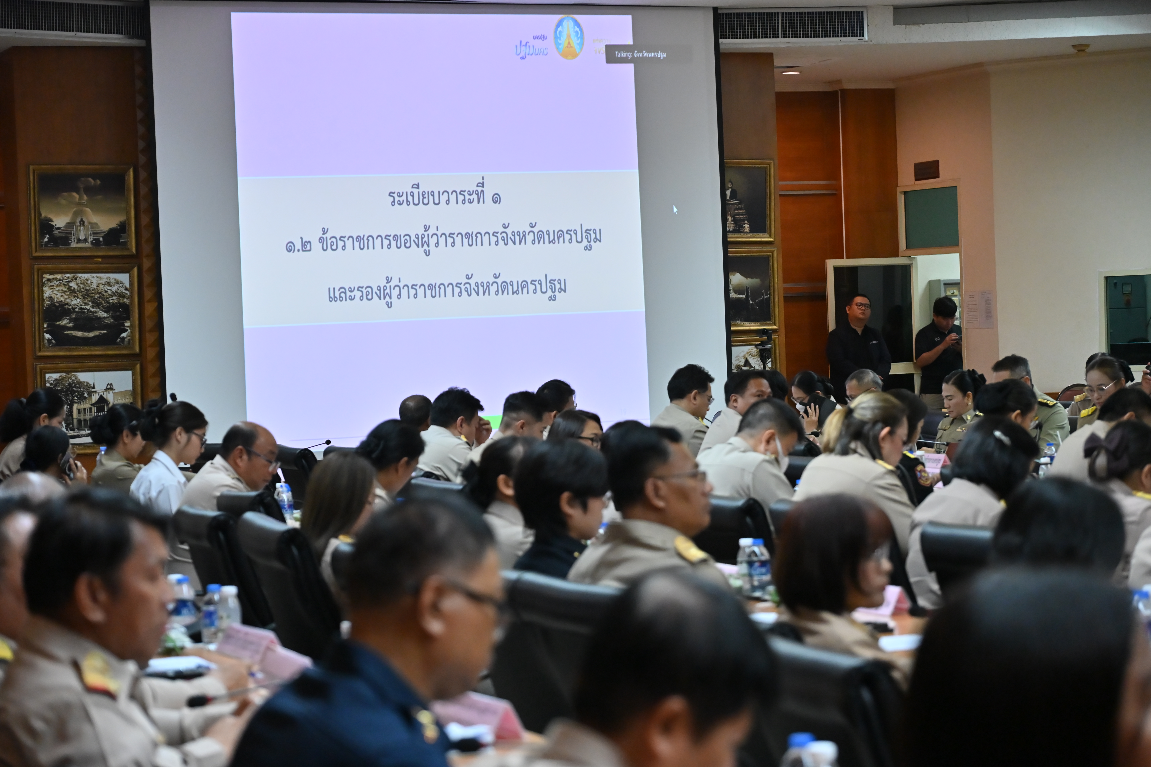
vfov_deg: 17.5
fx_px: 2494
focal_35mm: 78
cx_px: 576
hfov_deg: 26.0
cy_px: 384
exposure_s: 1/400
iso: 3200
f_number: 4
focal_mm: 78
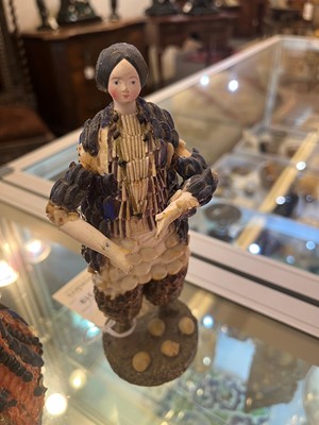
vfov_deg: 67.3
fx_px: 319
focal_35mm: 26
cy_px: 212
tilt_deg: -34.3
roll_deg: +1.7
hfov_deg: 53.1
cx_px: 160
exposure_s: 1/50
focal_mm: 5.1
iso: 64
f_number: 1.6
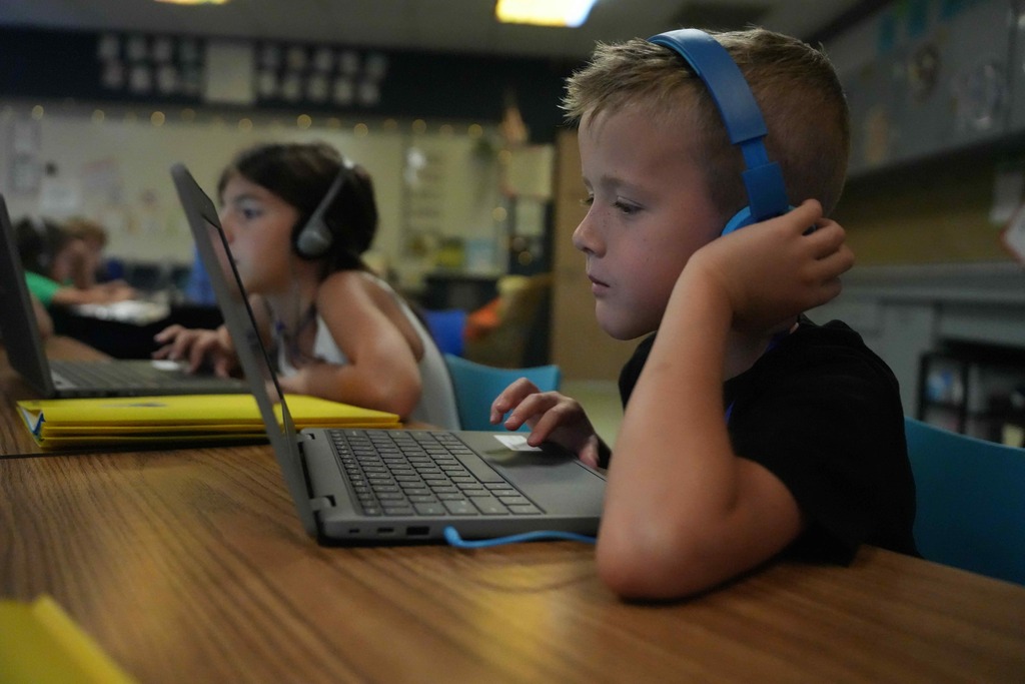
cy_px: 342
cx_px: 512
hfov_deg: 61.9
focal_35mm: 30
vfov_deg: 43.6
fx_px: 854
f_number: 2.8
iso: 16000
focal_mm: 30
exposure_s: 1/3200
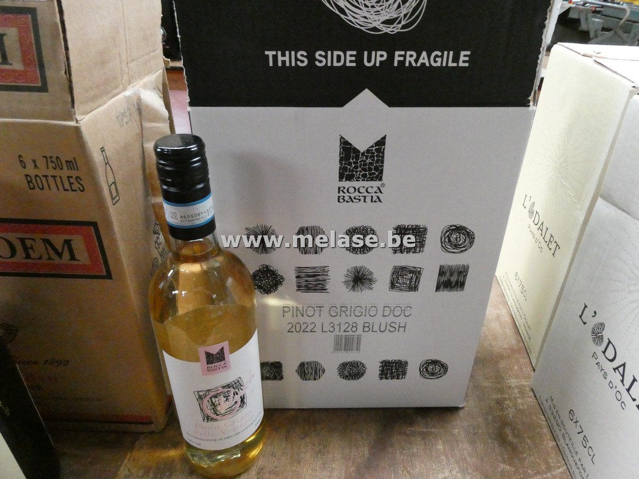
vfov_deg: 56.8
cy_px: 240
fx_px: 443
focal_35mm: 24
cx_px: 320
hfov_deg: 71.6
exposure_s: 1/50
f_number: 3.3
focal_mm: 4.3
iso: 1600
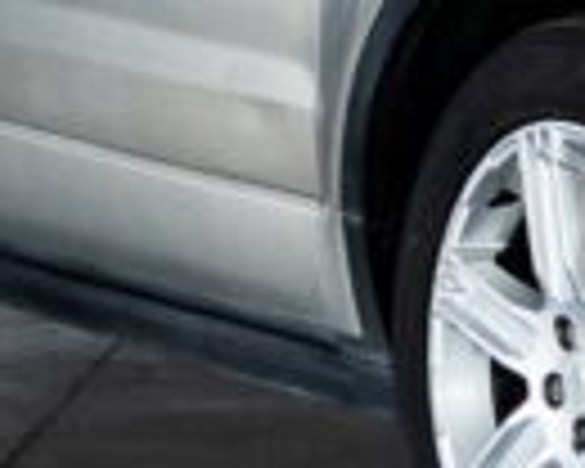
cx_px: 706
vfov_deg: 6.7
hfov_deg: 8.4
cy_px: -252
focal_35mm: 228
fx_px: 3948
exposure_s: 1/800
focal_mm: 27.4
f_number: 3.2
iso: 1000
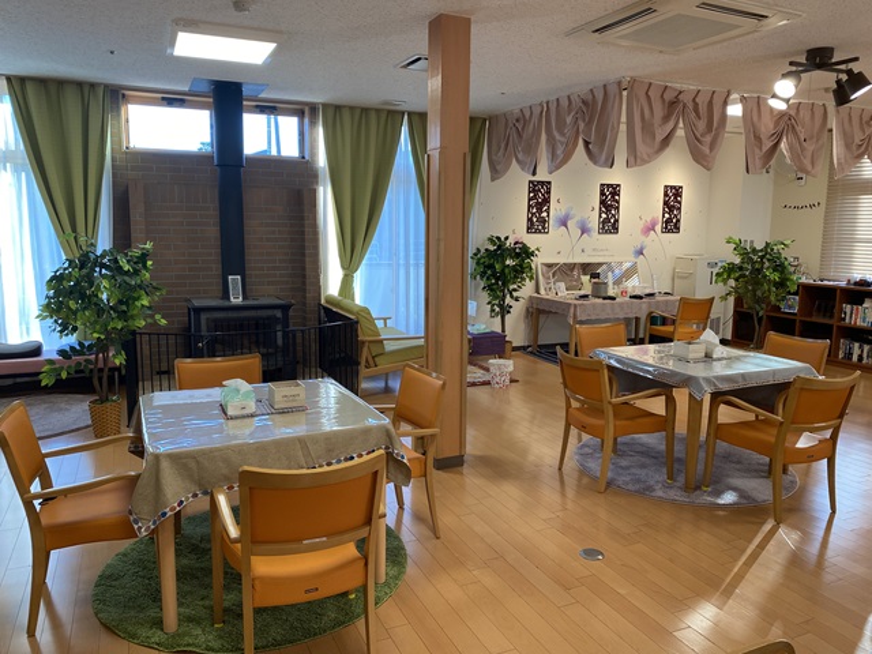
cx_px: 436
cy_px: 327
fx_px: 655
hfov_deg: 67.3
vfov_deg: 53.1
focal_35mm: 26
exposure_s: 1/121
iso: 100
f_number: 1.8
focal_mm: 4.25
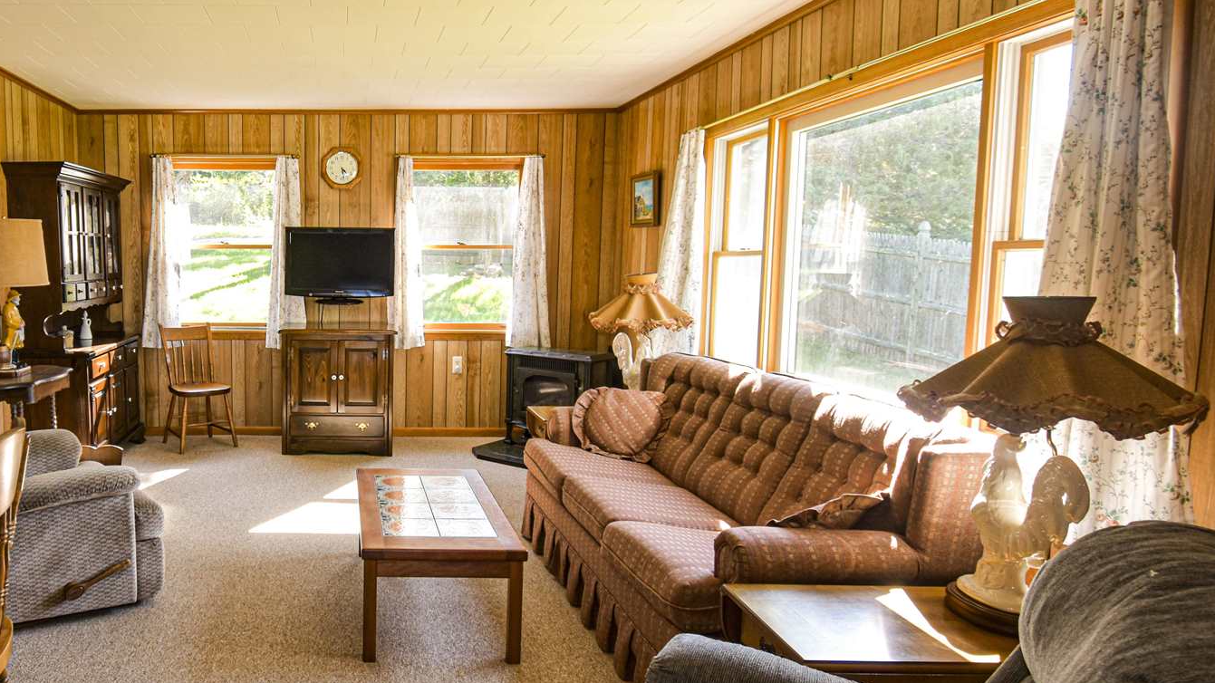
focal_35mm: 24
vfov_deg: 47.7
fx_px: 773
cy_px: 356
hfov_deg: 71.8
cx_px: 323
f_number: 4.5
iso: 220
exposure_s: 1/30
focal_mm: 10
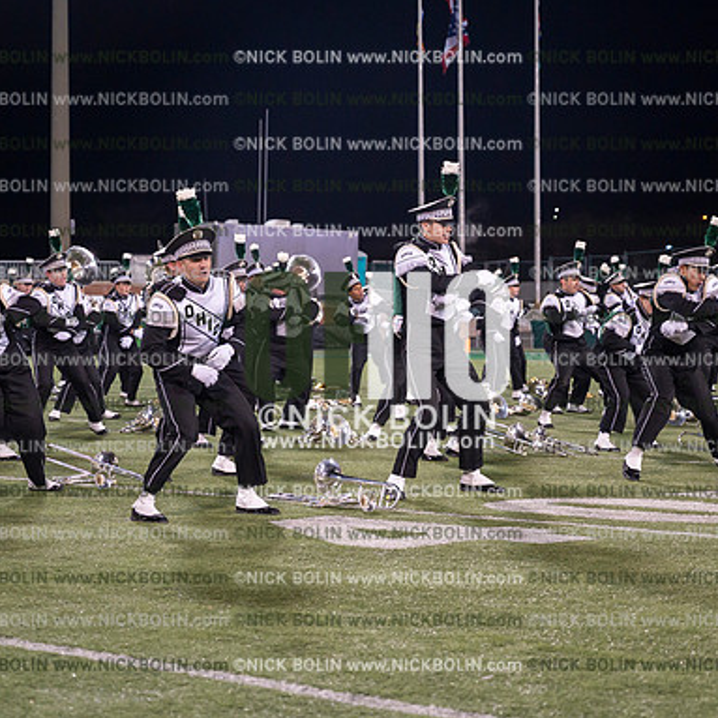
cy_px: 360
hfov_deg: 19.3
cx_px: 377
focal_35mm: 90
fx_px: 2112
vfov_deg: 19.3
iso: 3200
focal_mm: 70
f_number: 4
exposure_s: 1/640
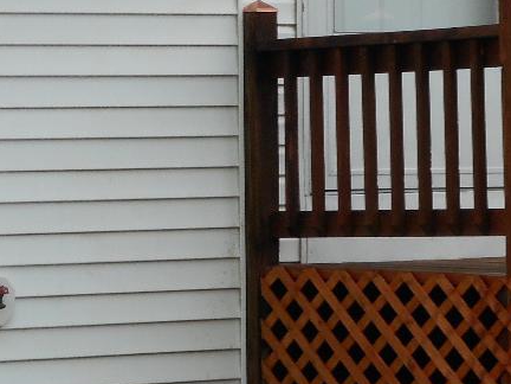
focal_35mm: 340
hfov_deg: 5.8
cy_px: 126
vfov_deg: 4.4
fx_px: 5019
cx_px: 735
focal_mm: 18.2
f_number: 5.8
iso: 80
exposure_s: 1/160
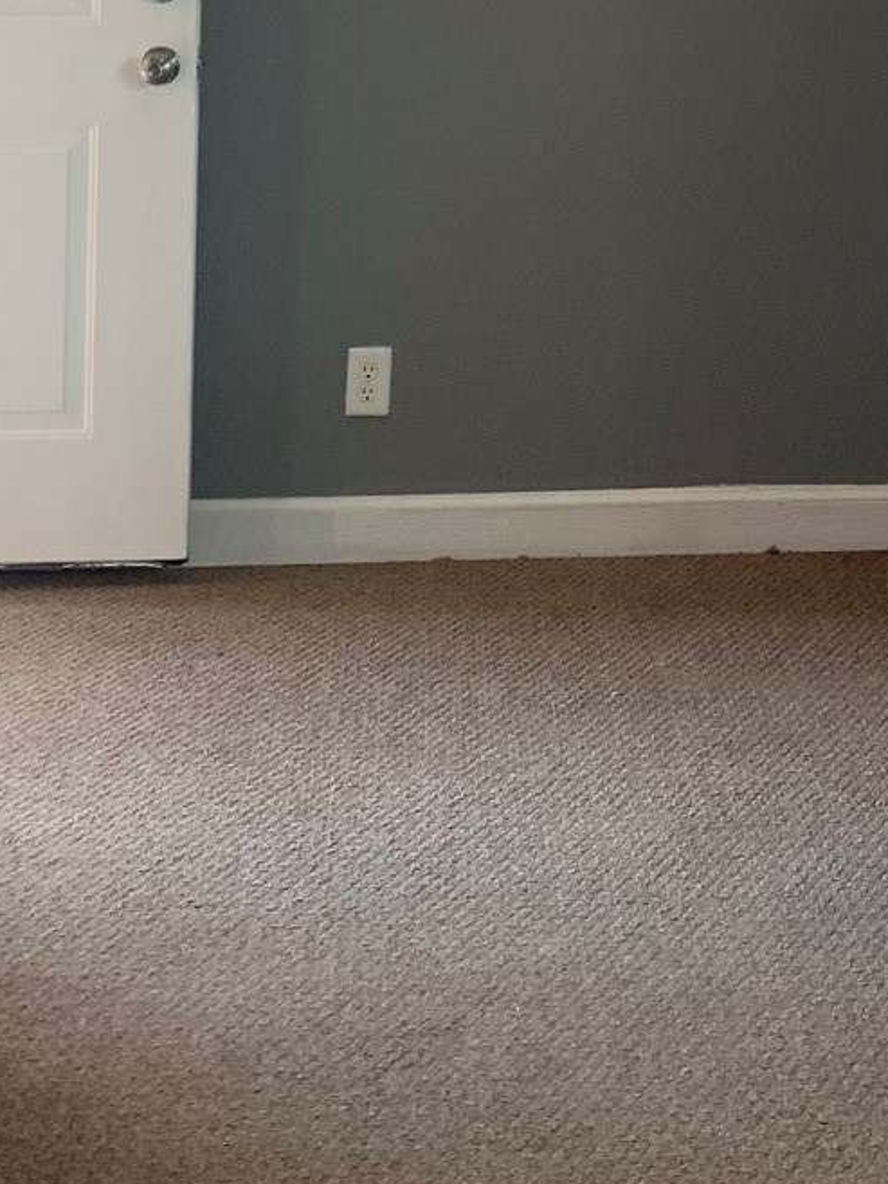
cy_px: -234
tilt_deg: -0.2
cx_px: 829
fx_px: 2770
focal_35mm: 81
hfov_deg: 17.9
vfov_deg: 22.3
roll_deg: -1.4
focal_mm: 4.25
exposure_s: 1/60
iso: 50
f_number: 1.8
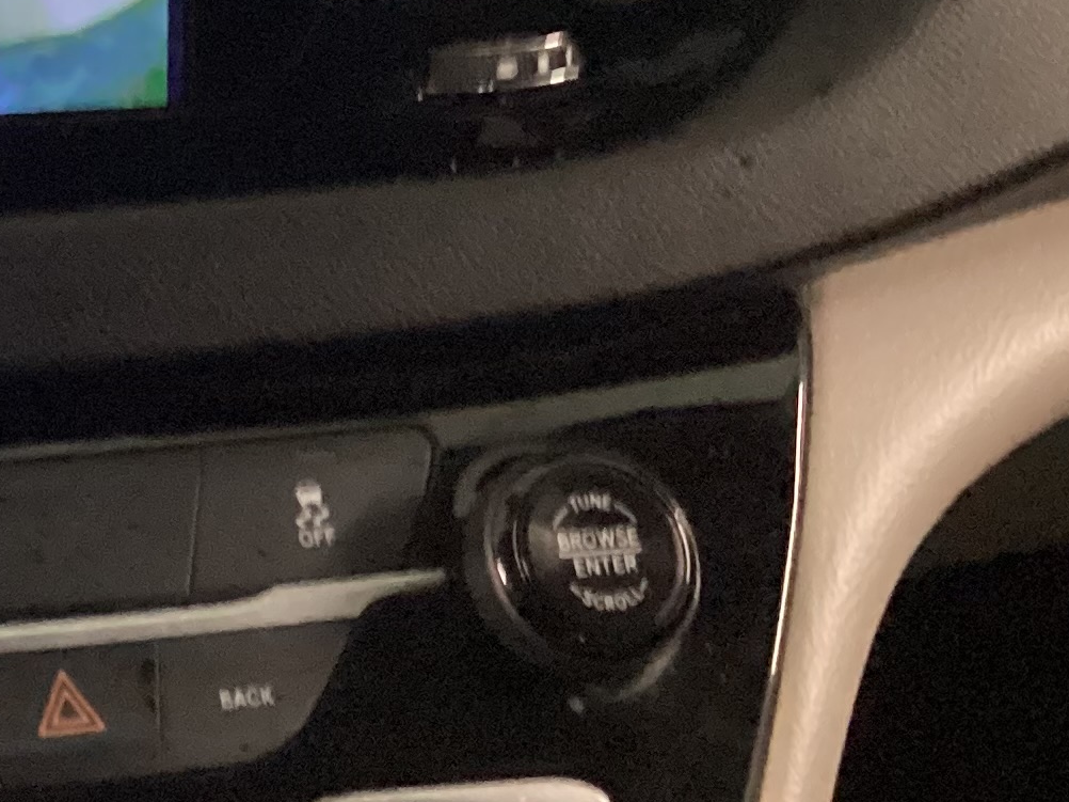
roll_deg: -3.2
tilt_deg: -28.8
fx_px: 3118
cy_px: 131
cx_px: -265
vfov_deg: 14.5
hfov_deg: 18.3
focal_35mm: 101
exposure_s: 1/25
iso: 500
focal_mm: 3.3
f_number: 2.4
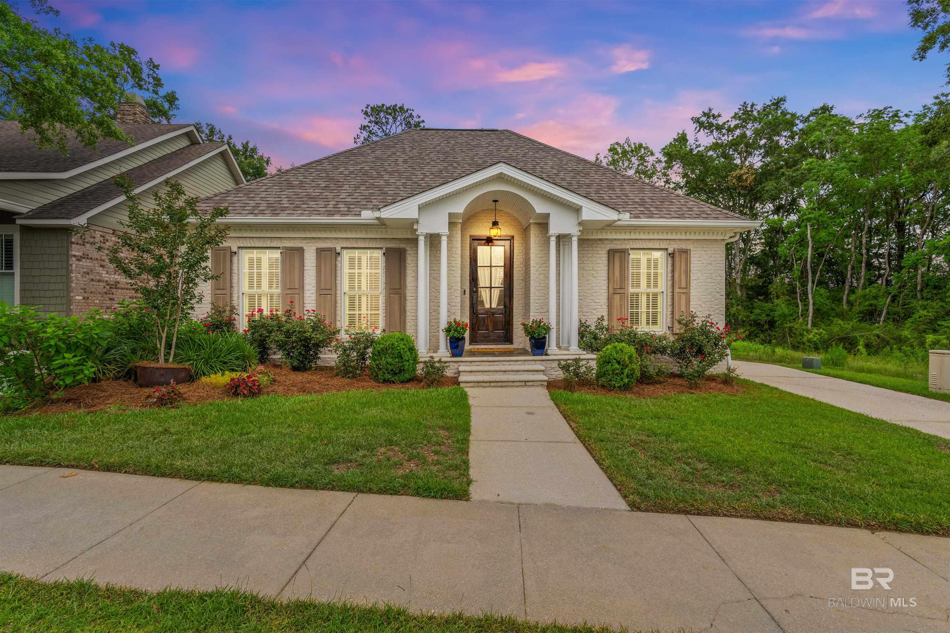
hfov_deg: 100.4
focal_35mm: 15
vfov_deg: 77.3
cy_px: 316
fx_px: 396
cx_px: 475
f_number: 8
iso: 200
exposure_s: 1/200
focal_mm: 15
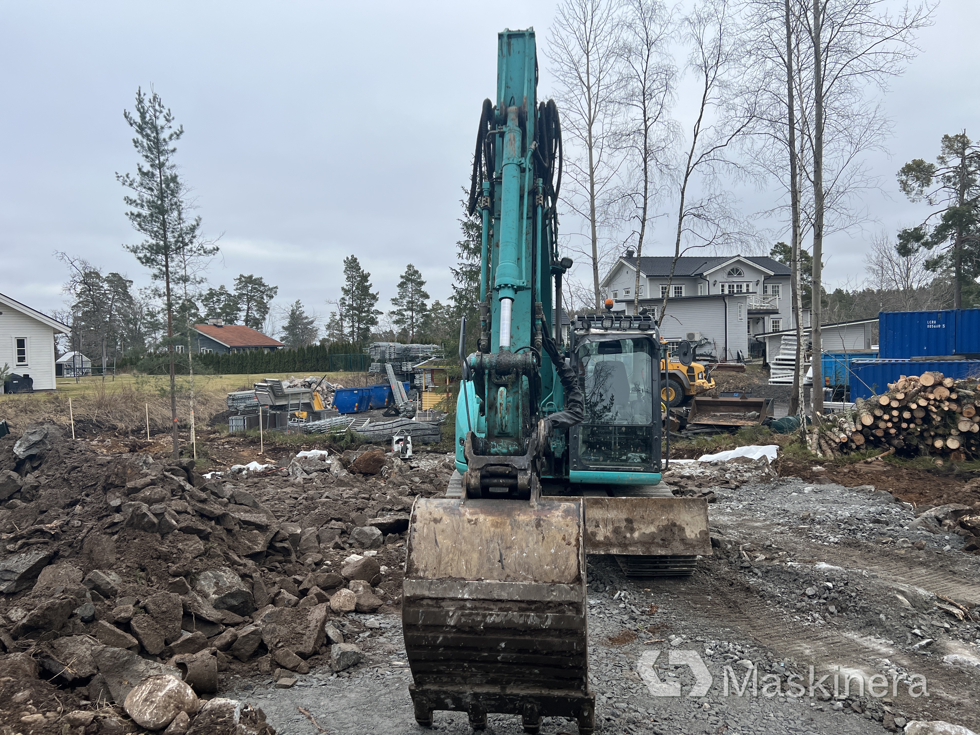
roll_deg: +1.6
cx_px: 490
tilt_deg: -2.6
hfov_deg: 67.3
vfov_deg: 53.1
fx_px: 736
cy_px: 368
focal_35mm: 26
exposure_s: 1/1224
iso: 50
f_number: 1.5
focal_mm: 5.7
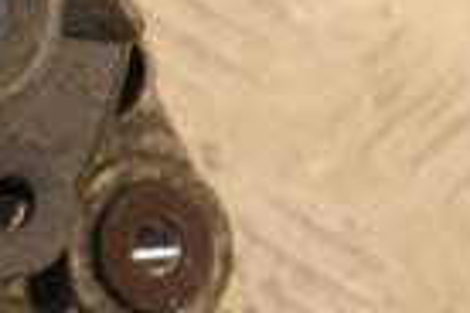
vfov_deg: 2.6
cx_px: -480
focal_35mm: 522
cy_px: 68
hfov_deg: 3.9
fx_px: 6814
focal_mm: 80
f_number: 5.3
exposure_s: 1/100
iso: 800
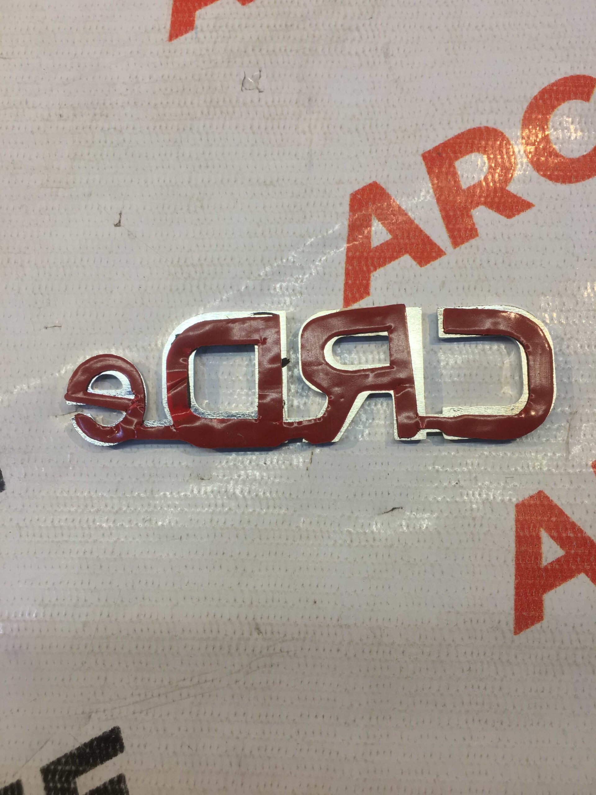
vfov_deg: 61.7
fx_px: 666
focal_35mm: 29
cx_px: 298
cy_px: 398
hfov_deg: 48.2
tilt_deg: -78.9
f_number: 2.2
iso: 32
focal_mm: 4.15
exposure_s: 1/33
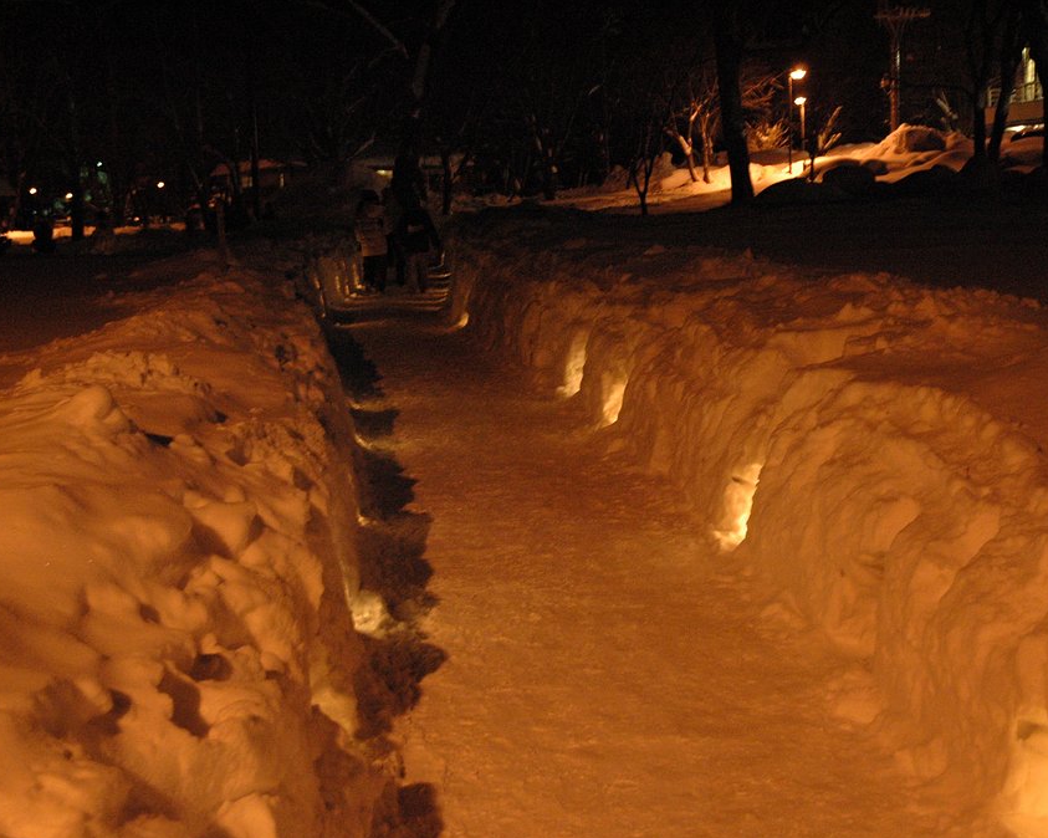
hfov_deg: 37.6
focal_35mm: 50
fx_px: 1537
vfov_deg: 30.5
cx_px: 563
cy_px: 421
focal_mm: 29
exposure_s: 1/10
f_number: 4
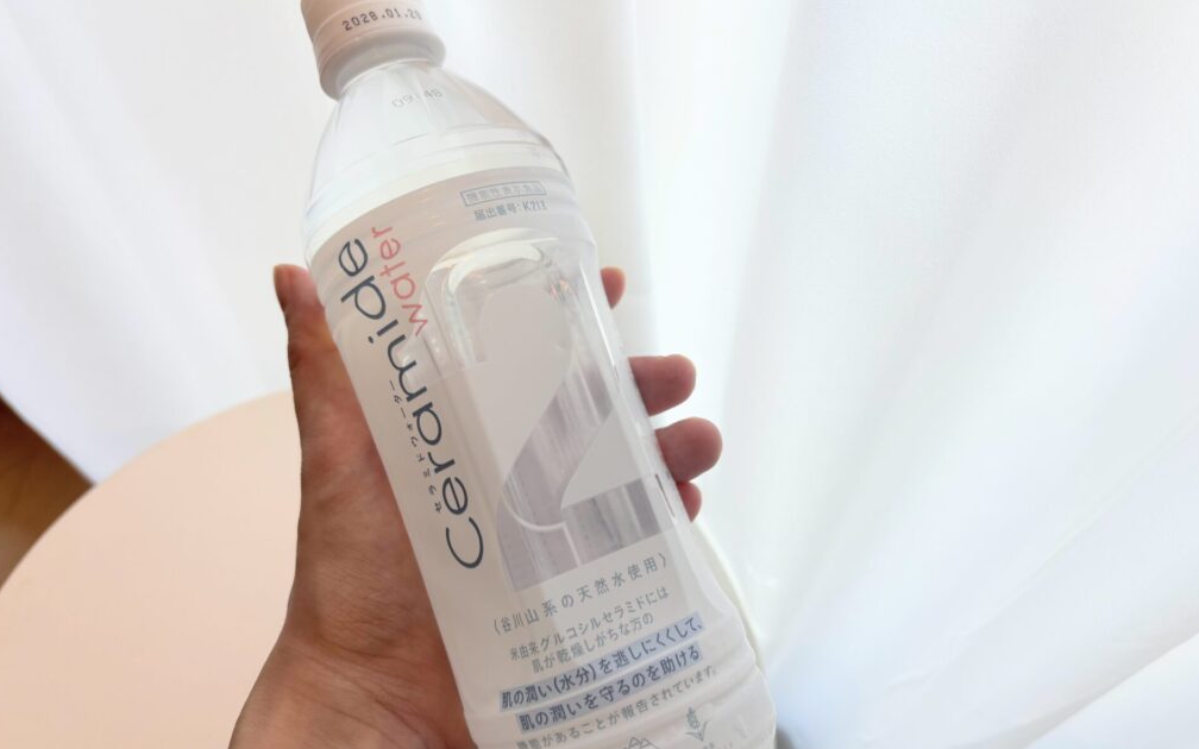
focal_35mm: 28
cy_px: 398
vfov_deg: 44.5
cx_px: 598
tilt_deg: -54.5
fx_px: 915
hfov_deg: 66.5
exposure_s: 1/149
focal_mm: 5.96
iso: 40
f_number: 1.6
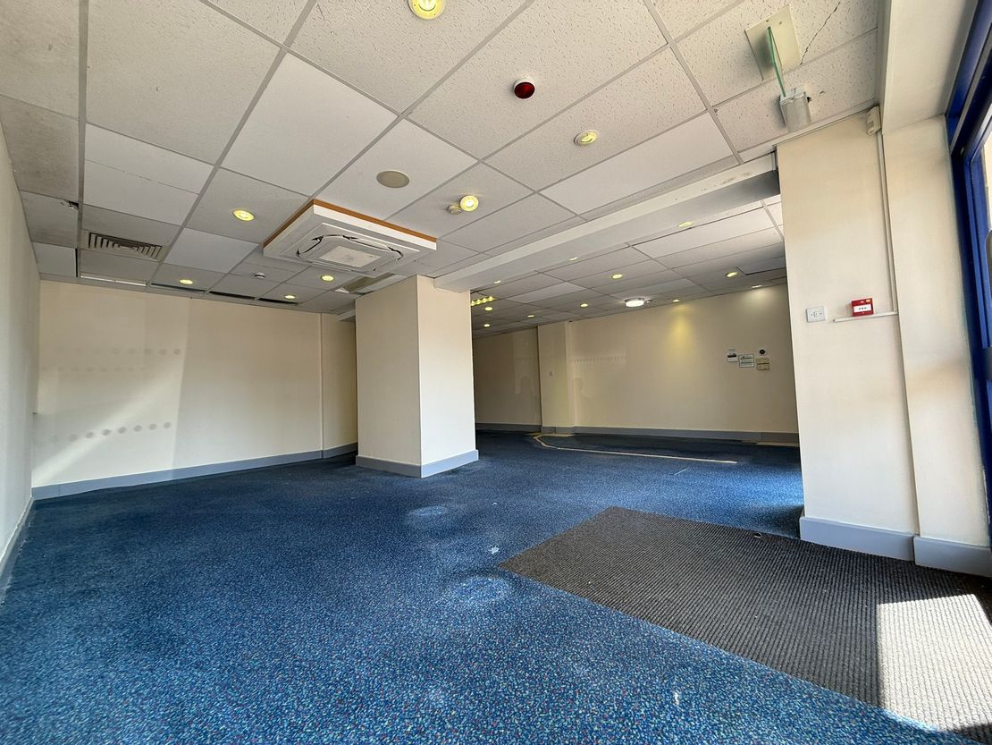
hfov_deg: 102.1
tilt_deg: +2.3
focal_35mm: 14
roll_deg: +2.7
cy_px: 372
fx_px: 401
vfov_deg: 85.7
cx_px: 496
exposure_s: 1/114
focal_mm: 2.22
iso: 40
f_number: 2.2
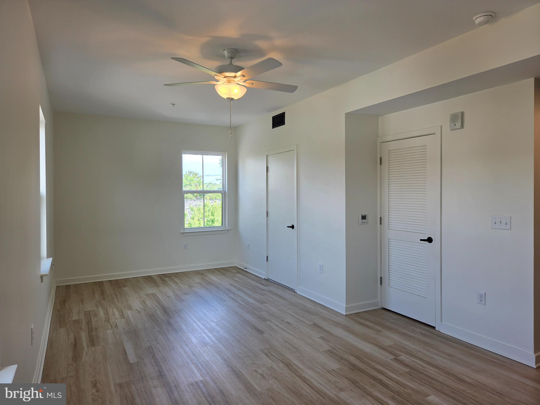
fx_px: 359
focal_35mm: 23
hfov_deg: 73.9
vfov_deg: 58.9
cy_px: 202
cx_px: 270
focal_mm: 5.4
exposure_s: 1/120
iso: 32
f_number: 1.8
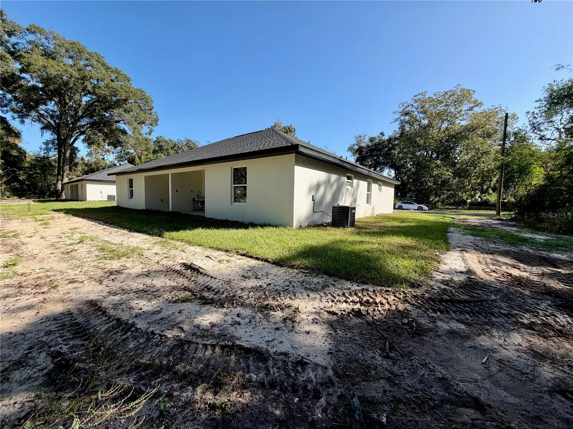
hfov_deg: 102.1
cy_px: 214
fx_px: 232
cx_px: 286
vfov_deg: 85.7
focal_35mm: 14
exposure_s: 1/770
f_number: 2.2
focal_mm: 2.22
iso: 32
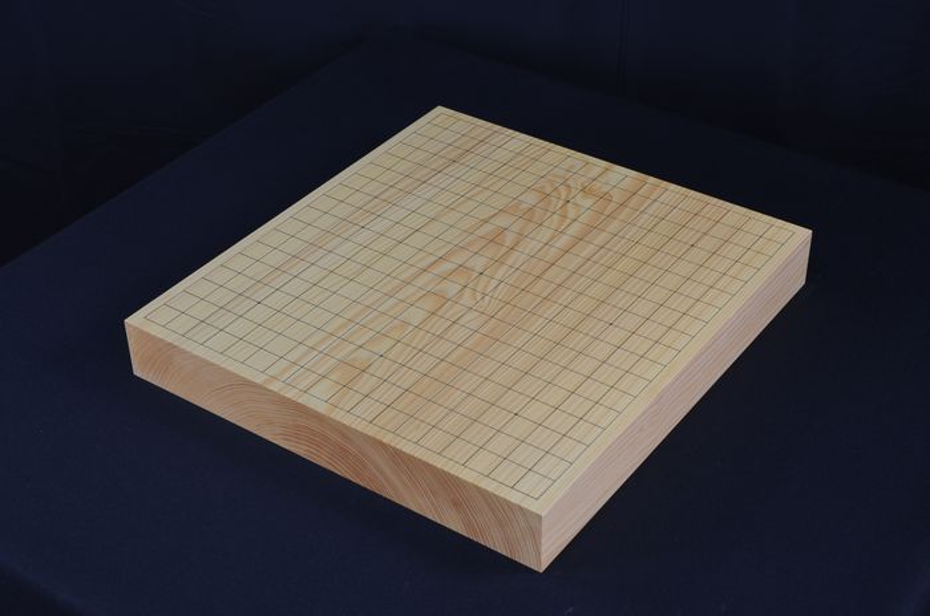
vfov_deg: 22.5
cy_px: 308
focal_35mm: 60
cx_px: 465
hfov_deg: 33.5
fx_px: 1547
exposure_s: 1/30
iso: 400
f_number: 9
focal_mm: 40
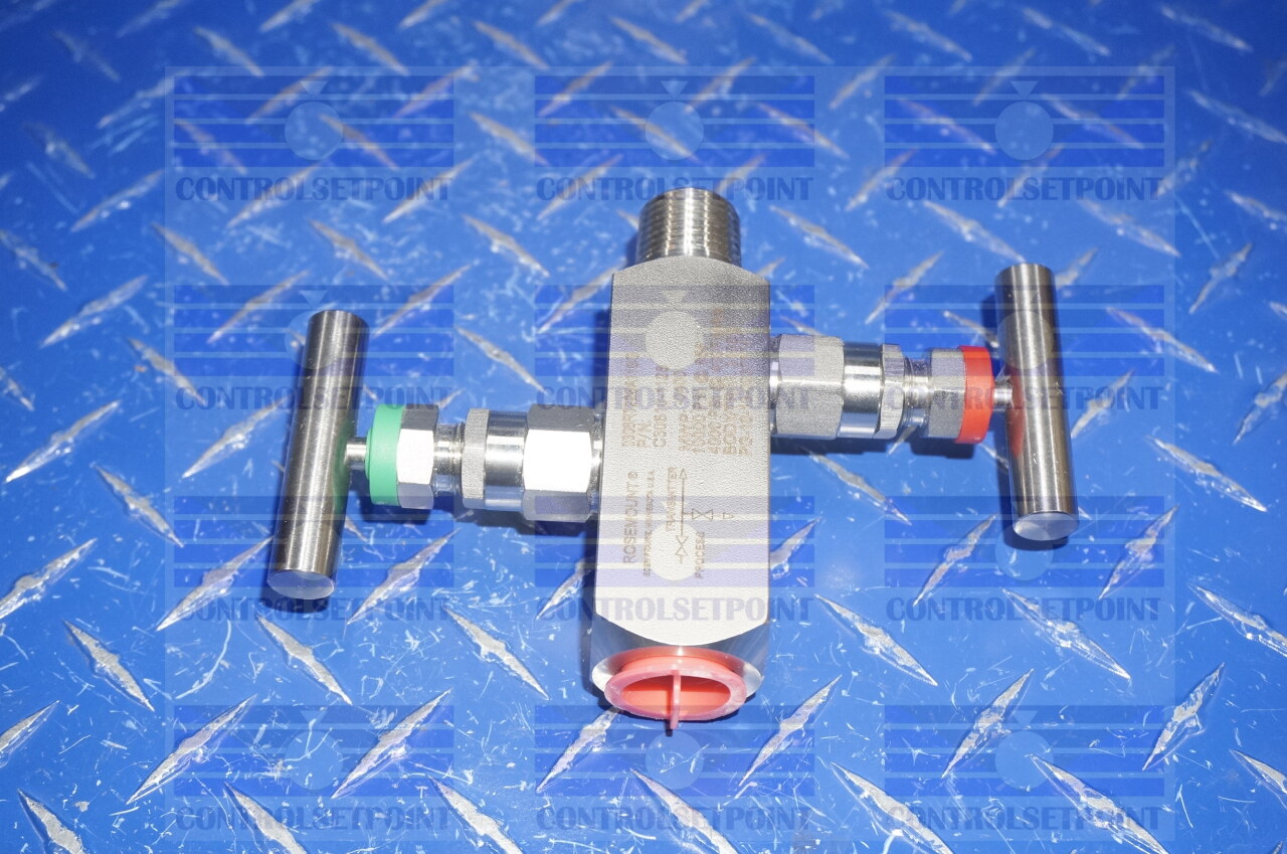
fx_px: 1606
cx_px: 644
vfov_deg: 29.8
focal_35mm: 45
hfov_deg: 43.7
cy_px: 427
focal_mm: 30
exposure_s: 1/160
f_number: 5.6
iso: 800
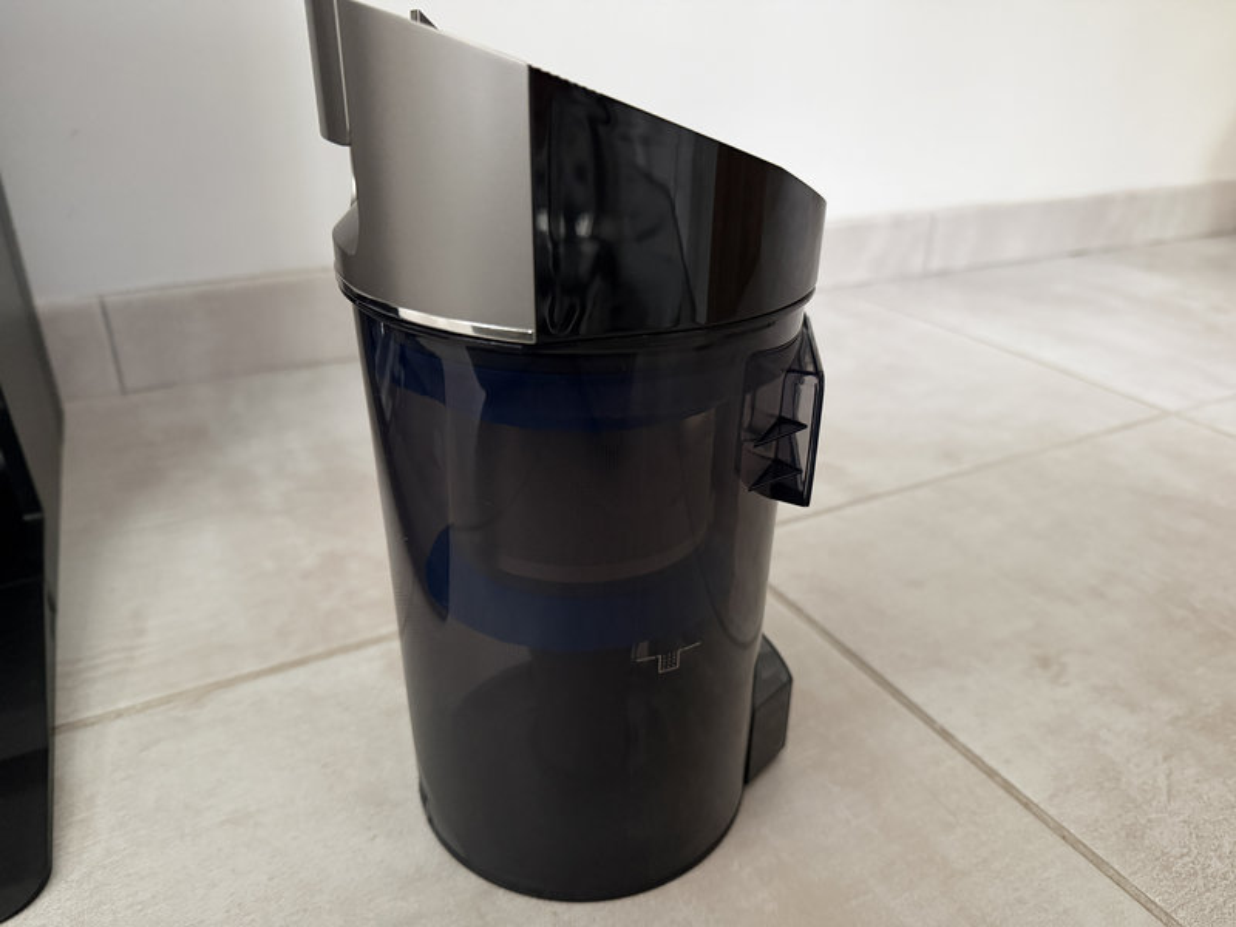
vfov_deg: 56.8
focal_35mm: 24
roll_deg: -0.9
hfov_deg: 71.6
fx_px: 857
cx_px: 618
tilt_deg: -26.6
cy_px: 464
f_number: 1.78
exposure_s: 1/53
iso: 800
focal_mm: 6.76
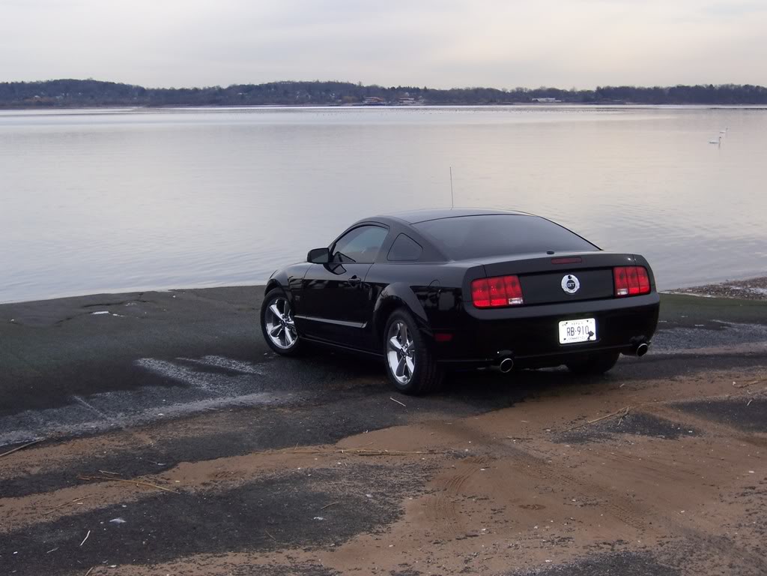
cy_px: 288
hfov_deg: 34.3
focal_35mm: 56
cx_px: 384
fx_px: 1241
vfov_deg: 26.1
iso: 80
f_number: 3.6
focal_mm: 9.6
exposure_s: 1/500
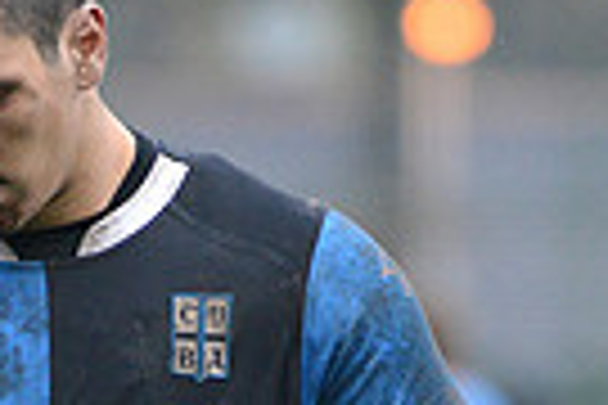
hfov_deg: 1.8
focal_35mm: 1157
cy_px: 700
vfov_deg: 1.2
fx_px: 19539
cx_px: 27
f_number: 4
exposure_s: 1/500
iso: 3200
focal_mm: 270
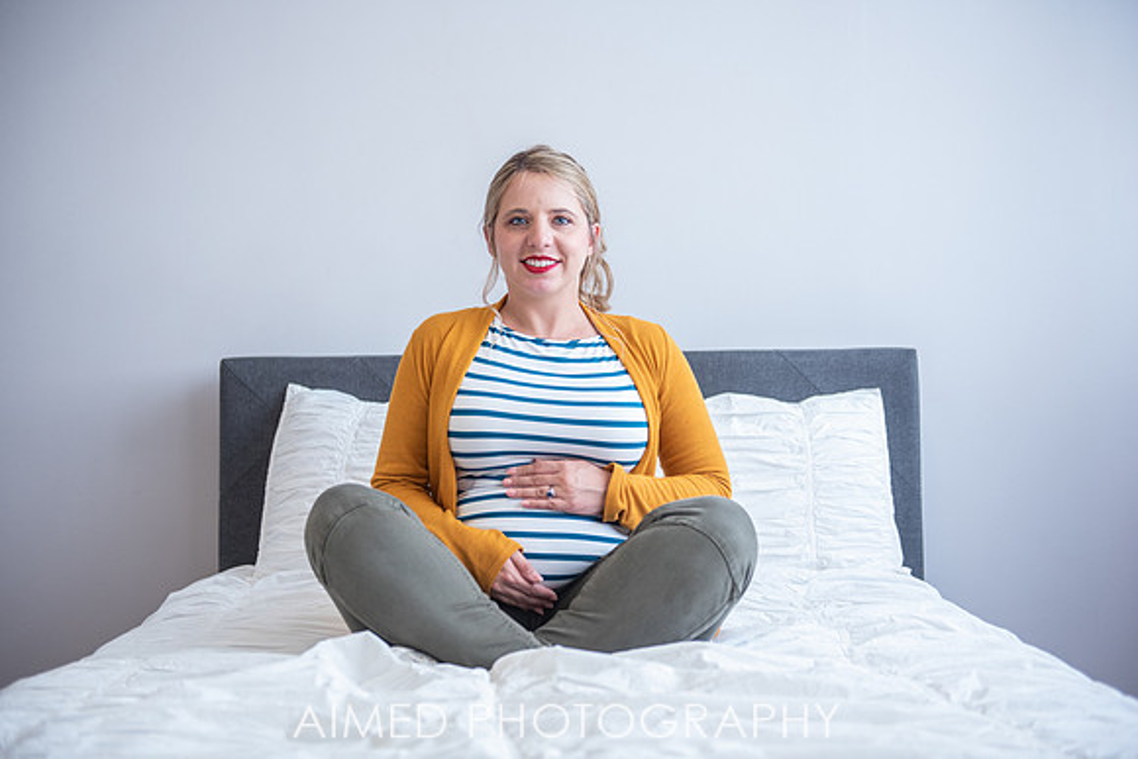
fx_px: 1518
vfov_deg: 28.1
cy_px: 380
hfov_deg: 41.1
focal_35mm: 48
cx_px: 569
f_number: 2.8
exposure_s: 1/320
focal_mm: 48
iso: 1250
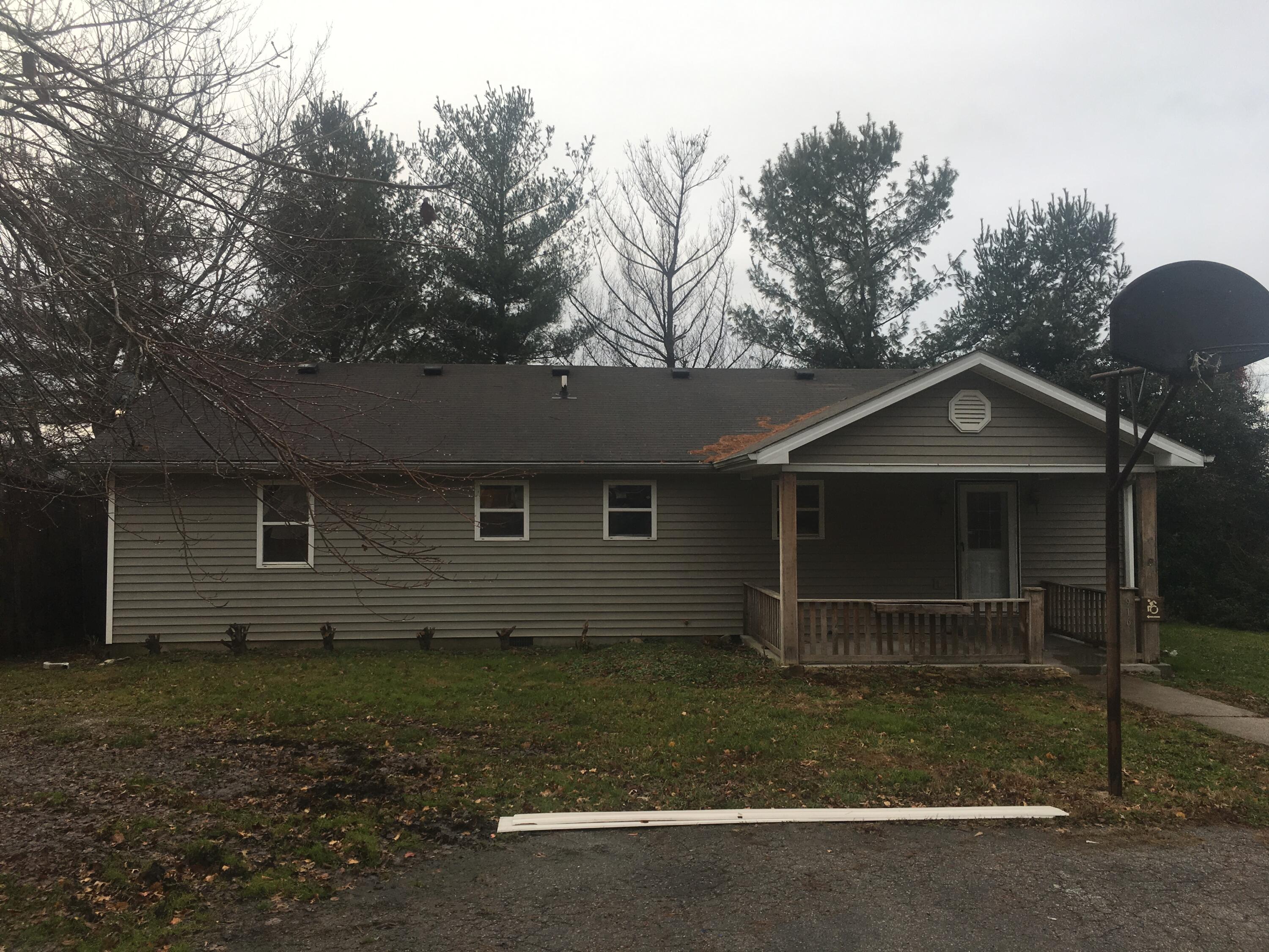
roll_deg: -0.4
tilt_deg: +1.6
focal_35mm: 29
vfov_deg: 48.2
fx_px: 1063
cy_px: 476
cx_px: 634
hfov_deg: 61.7
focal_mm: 4.15
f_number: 2.2
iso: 25
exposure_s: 1/381
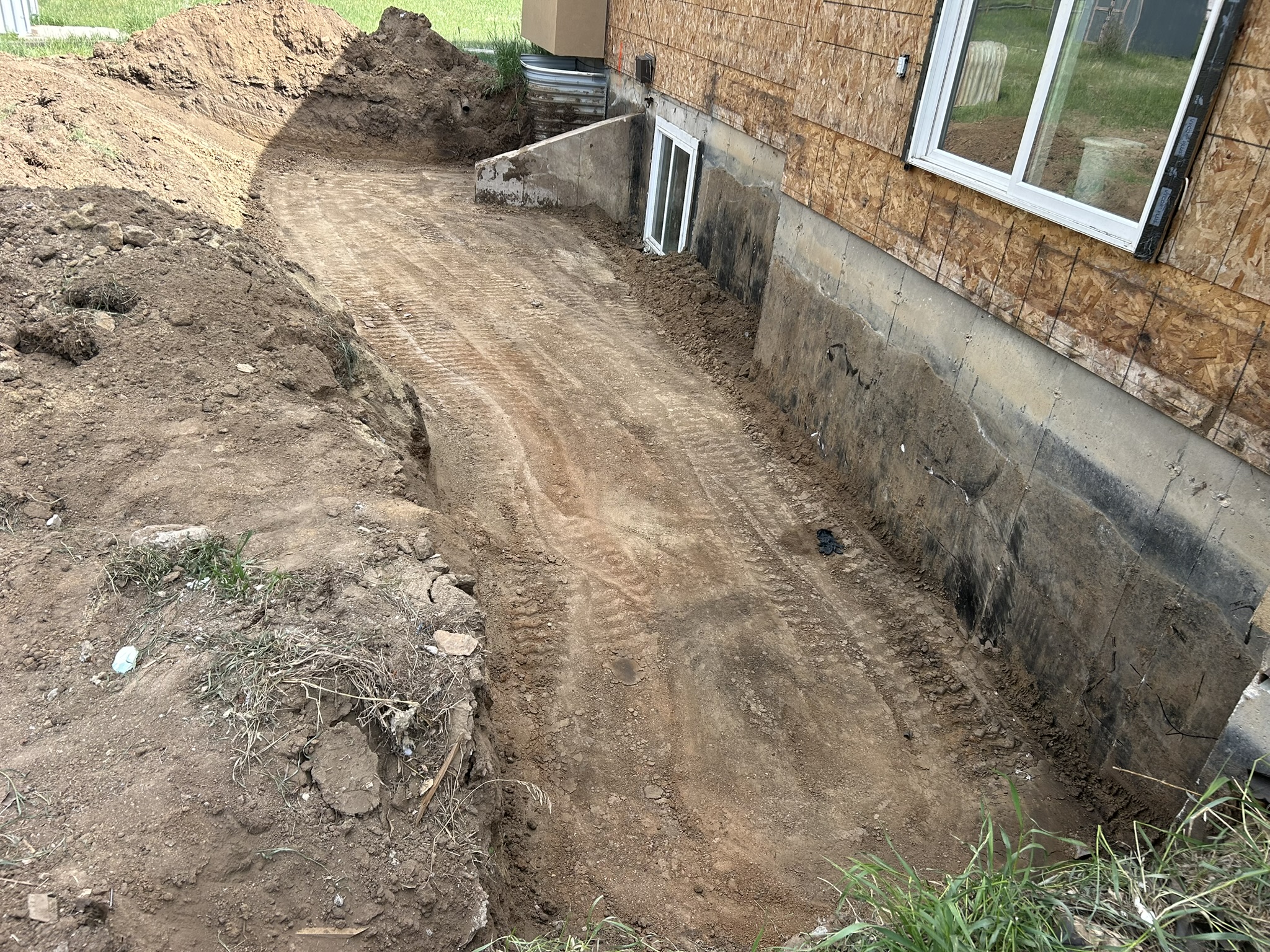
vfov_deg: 53.1
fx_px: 954
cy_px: 476
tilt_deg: -28.2
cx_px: 635
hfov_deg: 67.3
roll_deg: -7.1
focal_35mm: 26
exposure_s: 1/808
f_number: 1.5
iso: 50
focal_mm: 5.7
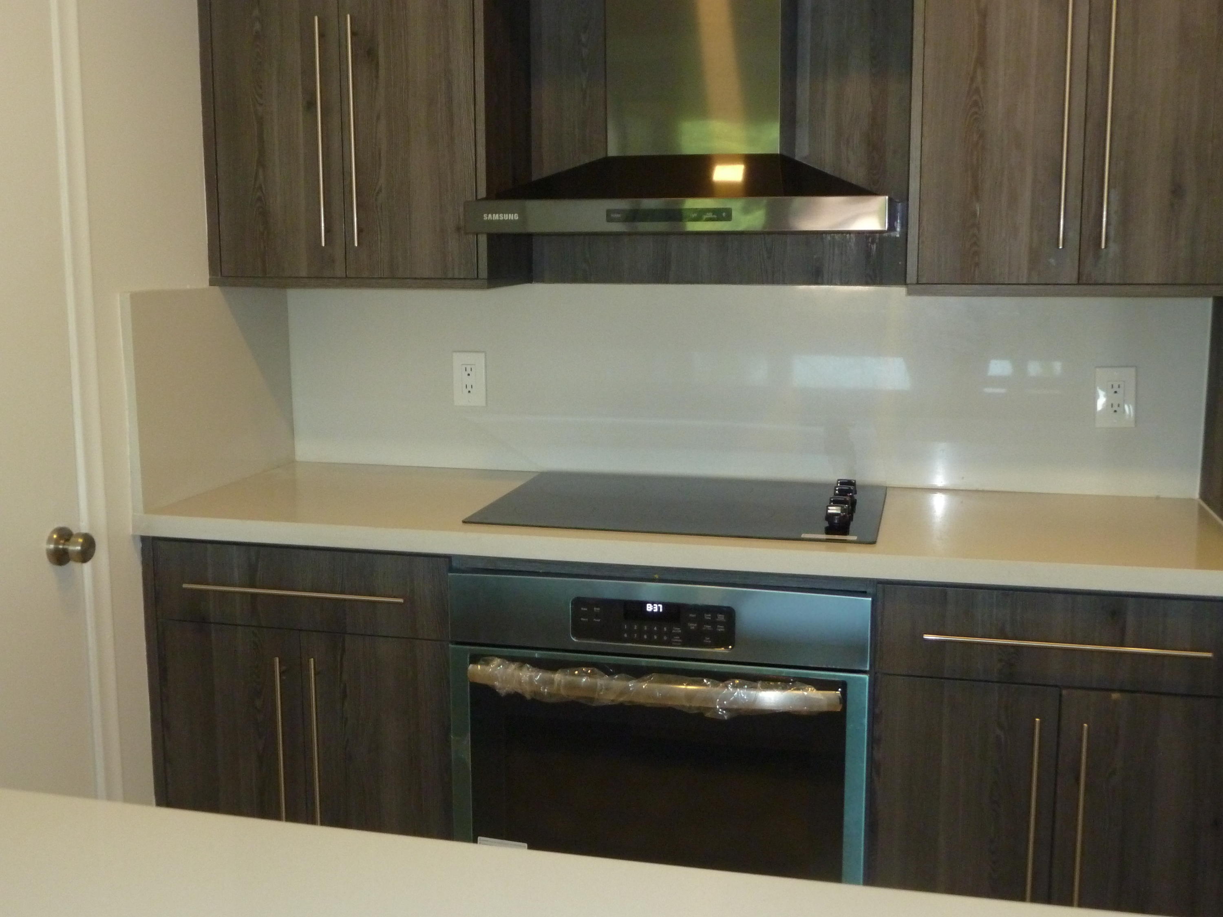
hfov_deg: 50.1
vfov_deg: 38.7
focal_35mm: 37
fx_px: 1307
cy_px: 458
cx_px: 612
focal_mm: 6.1
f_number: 3.6
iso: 320
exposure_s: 1/30
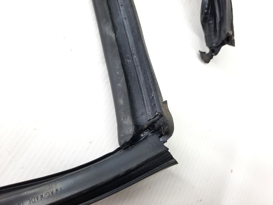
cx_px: 136
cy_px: 102
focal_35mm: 25
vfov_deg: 54.9
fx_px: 197
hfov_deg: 69.4
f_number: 2
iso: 160
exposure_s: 1/50
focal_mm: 4.6
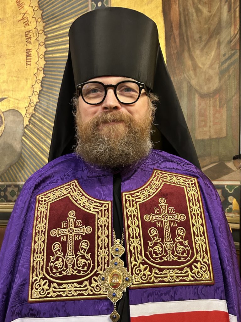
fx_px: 241
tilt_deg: -2.8
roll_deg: +0.9
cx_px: 120
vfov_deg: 67.3
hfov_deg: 53.1
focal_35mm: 26
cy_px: 161
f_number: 1.5
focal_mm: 5.7
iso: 400
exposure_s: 1/50
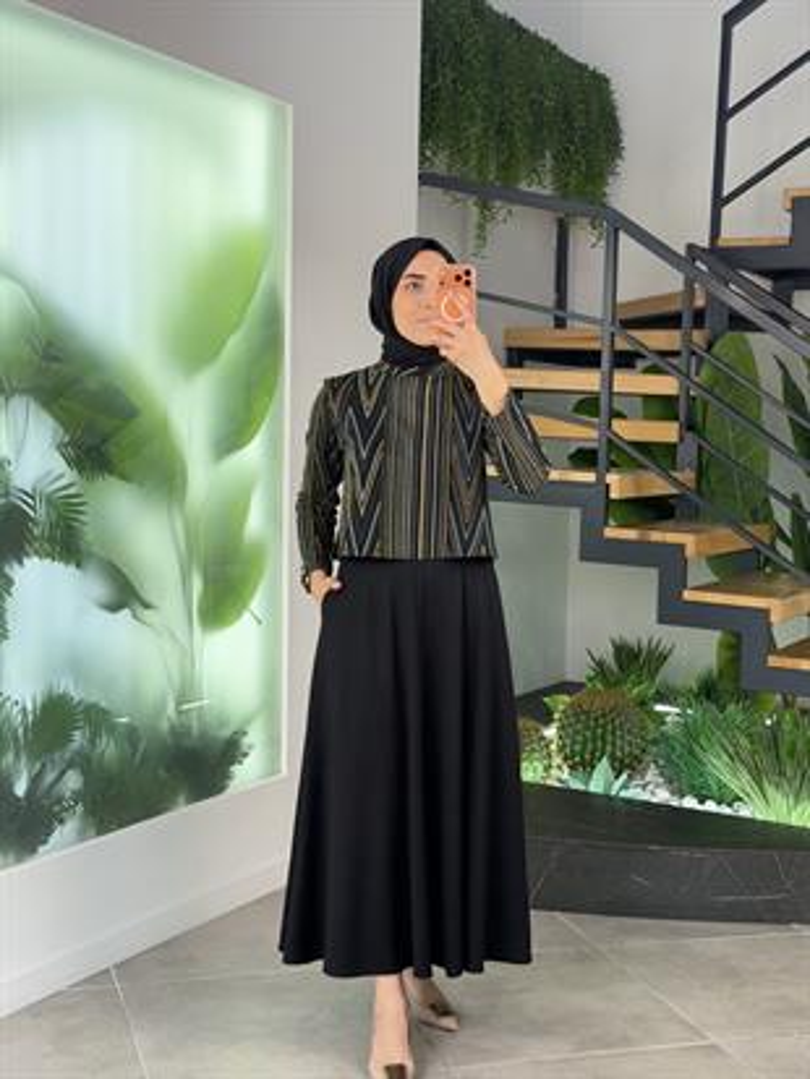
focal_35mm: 48
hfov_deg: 30.3
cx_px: 405
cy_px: 540
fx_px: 1497
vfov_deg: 39.6
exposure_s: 1/176
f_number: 1.78
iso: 80
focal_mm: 6.76
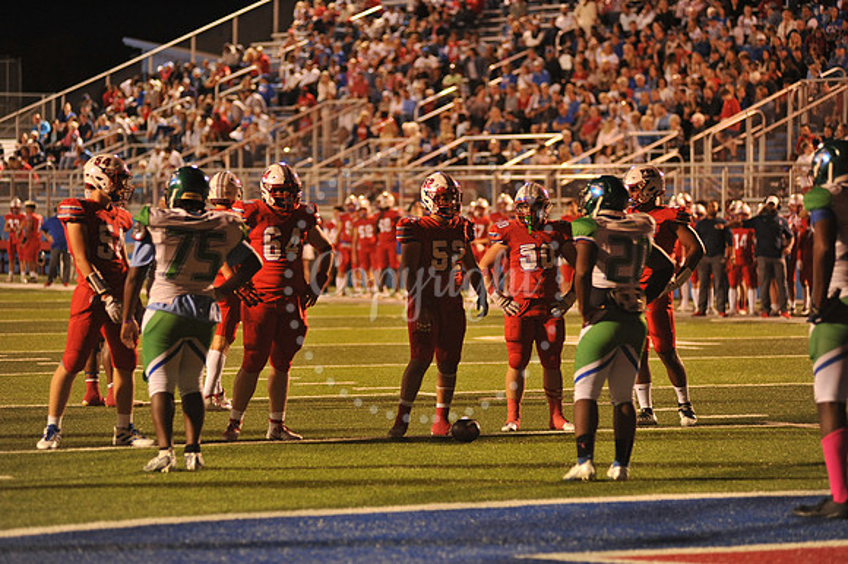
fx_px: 3413
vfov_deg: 9.5
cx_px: 424
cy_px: 282
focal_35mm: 145
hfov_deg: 14.2
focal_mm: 145
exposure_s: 1/200
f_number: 2.8
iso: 2000
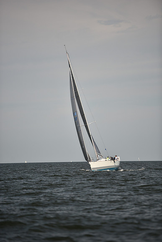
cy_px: 121
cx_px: 81
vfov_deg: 10.3
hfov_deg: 6.9
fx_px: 1349
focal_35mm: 200
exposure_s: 1/2500
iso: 250
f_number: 2.8
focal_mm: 200
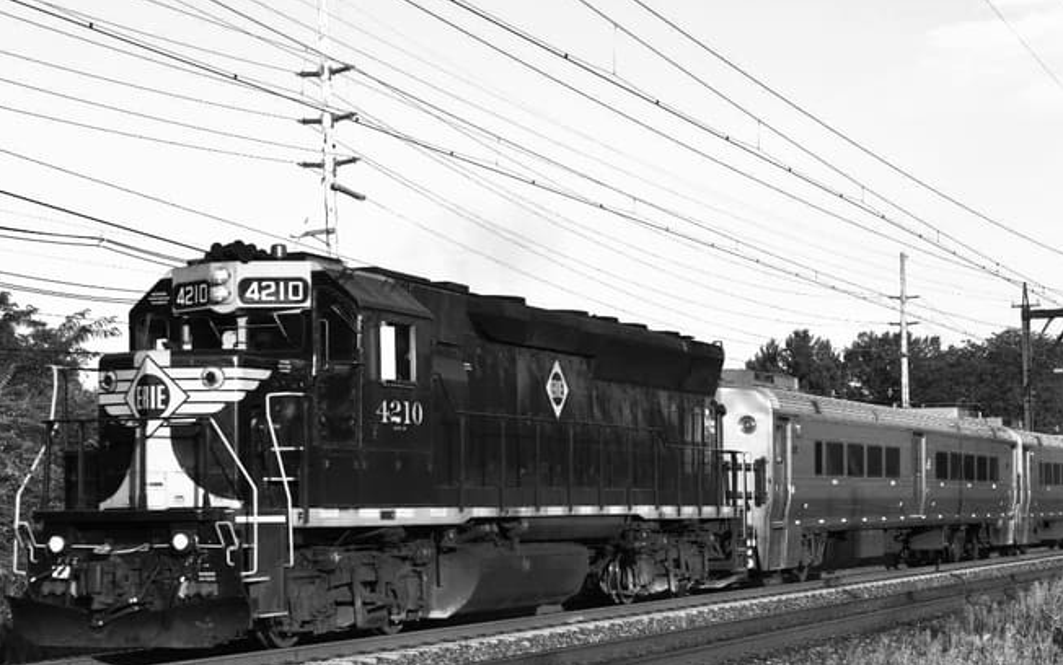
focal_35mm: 78
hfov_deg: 26.4
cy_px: 399
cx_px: 587
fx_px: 2260
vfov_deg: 16.7
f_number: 5.6
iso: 125
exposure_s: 1/500
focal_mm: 52
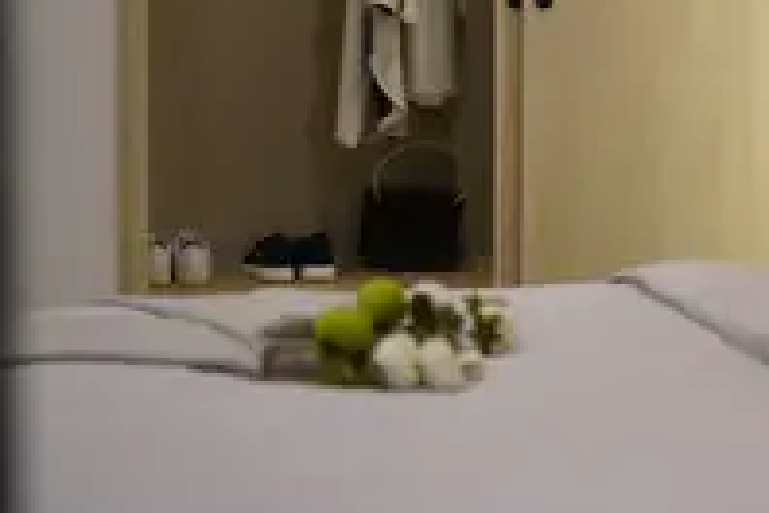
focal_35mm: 106
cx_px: 676
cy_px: 117
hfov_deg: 19.0
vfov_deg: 12.9
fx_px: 2264
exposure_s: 1/2500
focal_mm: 50
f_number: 1.4
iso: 3200
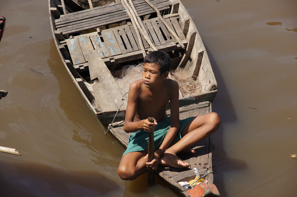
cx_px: 148
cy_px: 98
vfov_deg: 11.4
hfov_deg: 17.1
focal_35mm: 120
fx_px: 989
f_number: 7.1
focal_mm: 80
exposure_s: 1/320
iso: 100
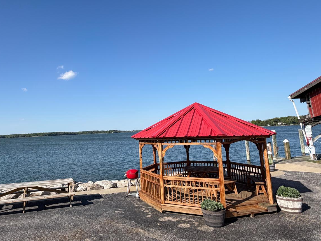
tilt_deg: +6.3
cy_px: 103
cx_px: 118
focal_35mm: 25
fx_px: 232
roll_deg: +3.4
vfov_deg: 54.7
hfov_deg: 68.2
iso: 20
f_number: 2.2
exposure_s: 1/864
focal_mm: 2.22
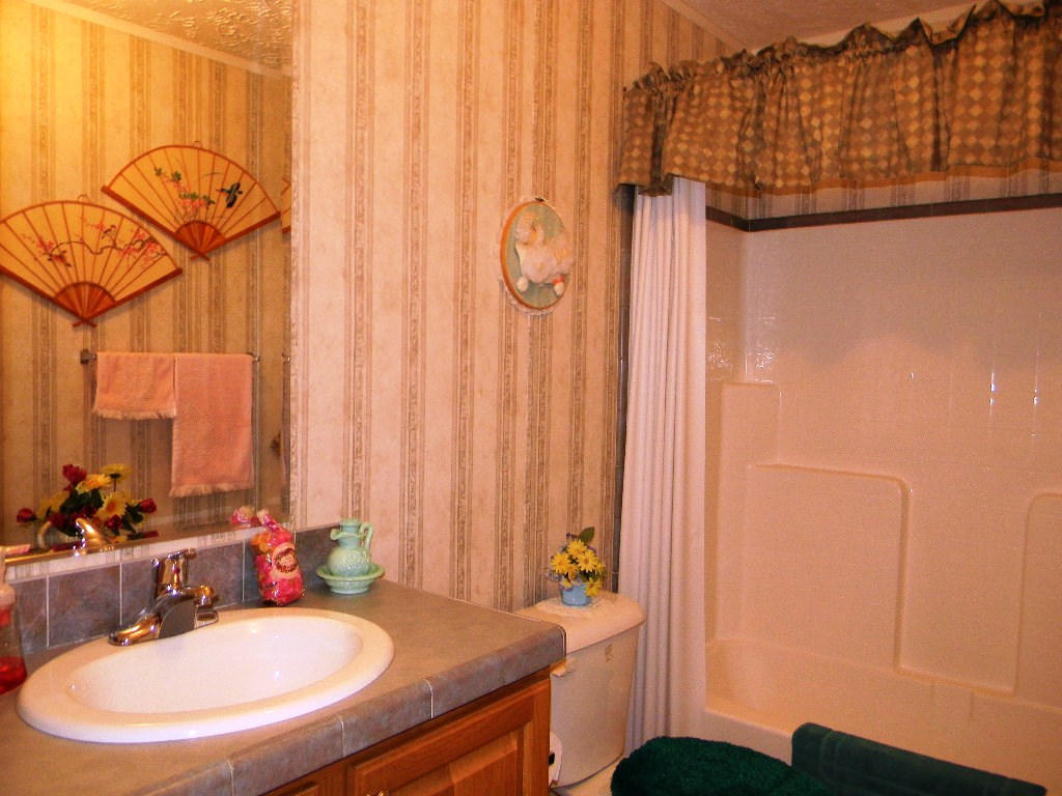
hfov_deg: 63.4
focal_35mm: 28
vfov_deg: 49.7
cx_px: 531
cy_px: 398
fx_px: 859
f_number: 3.5
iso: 200
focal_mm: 5
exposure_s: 1/26
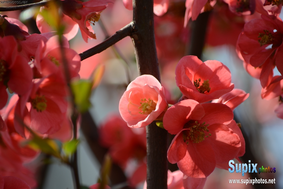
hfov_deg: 4.6
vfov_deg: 3.1
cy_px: 94
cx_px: 142
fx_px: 3537
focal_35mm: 450
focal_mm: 300
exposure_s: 1/200
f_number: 5.6
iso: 100
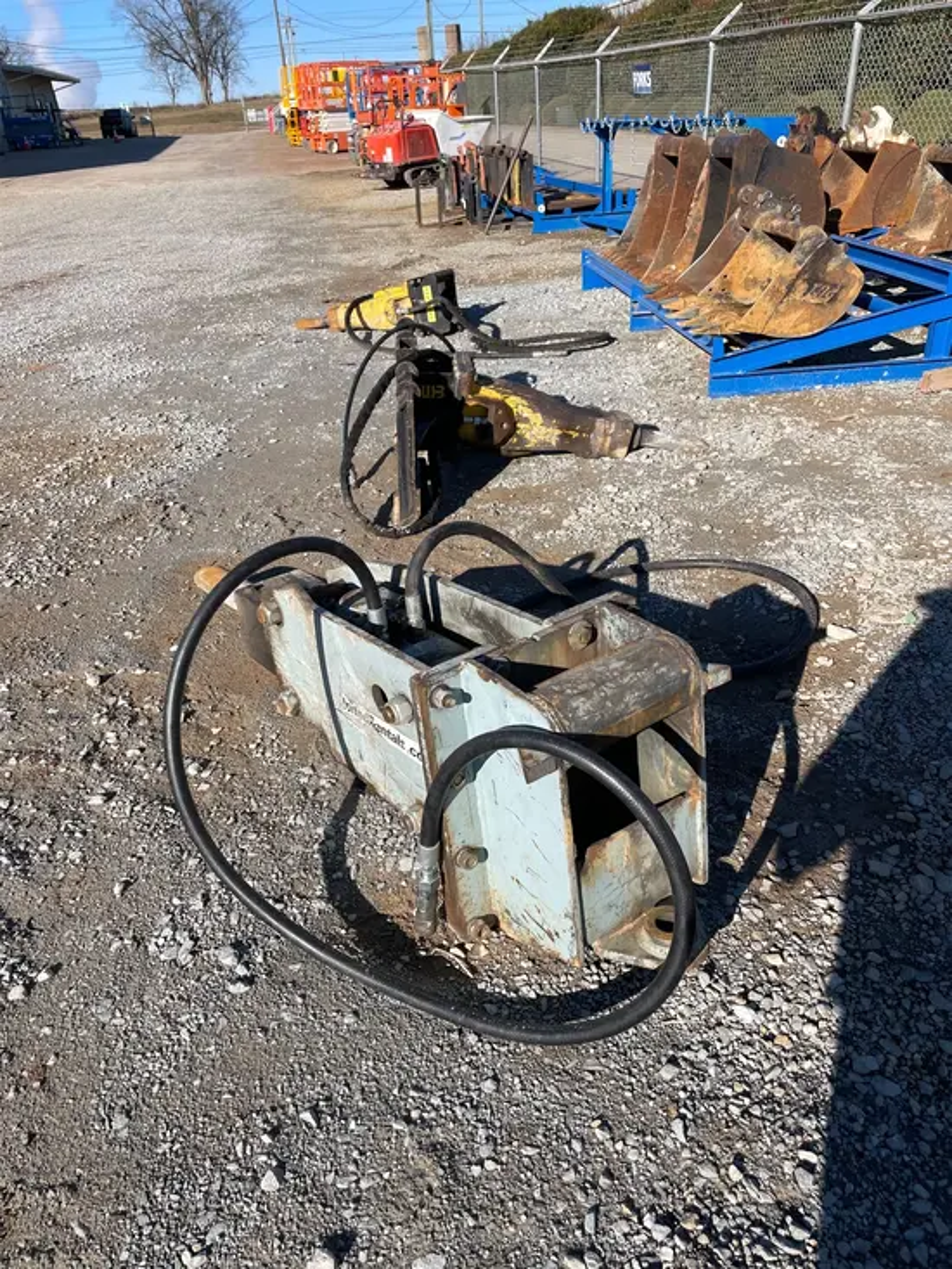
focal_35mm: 26
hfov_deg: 53.1
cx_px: 476
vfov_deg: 67.3
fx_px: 953
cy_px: 634
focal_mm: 4.2
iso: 32
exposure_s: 1/2747
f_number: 1.6
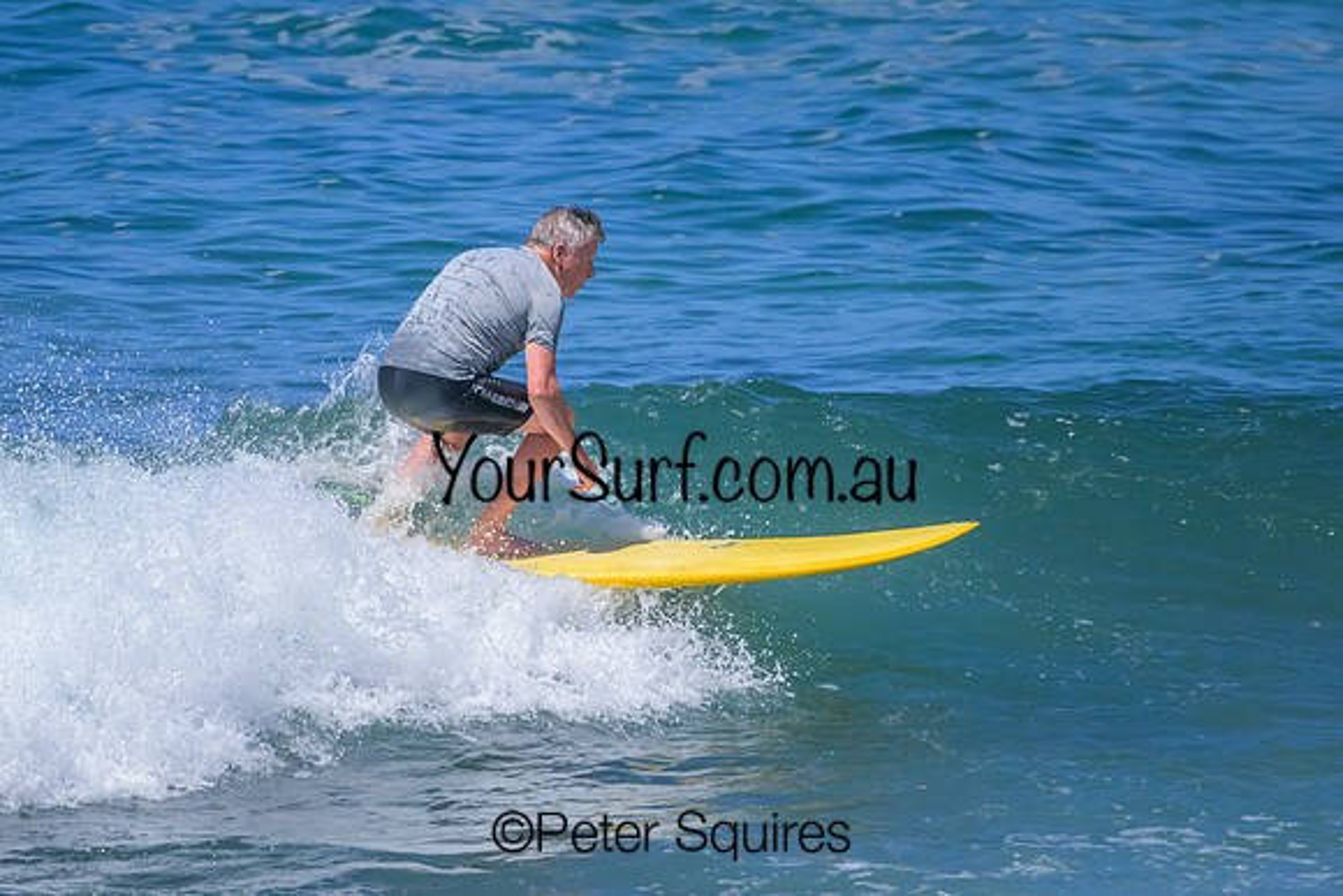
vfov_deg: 2.8
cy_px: 448
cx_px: 672
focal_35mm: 490
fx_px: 18283
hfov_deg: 4.2
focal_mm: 490
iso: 7200
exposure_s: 1/2000
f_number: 11
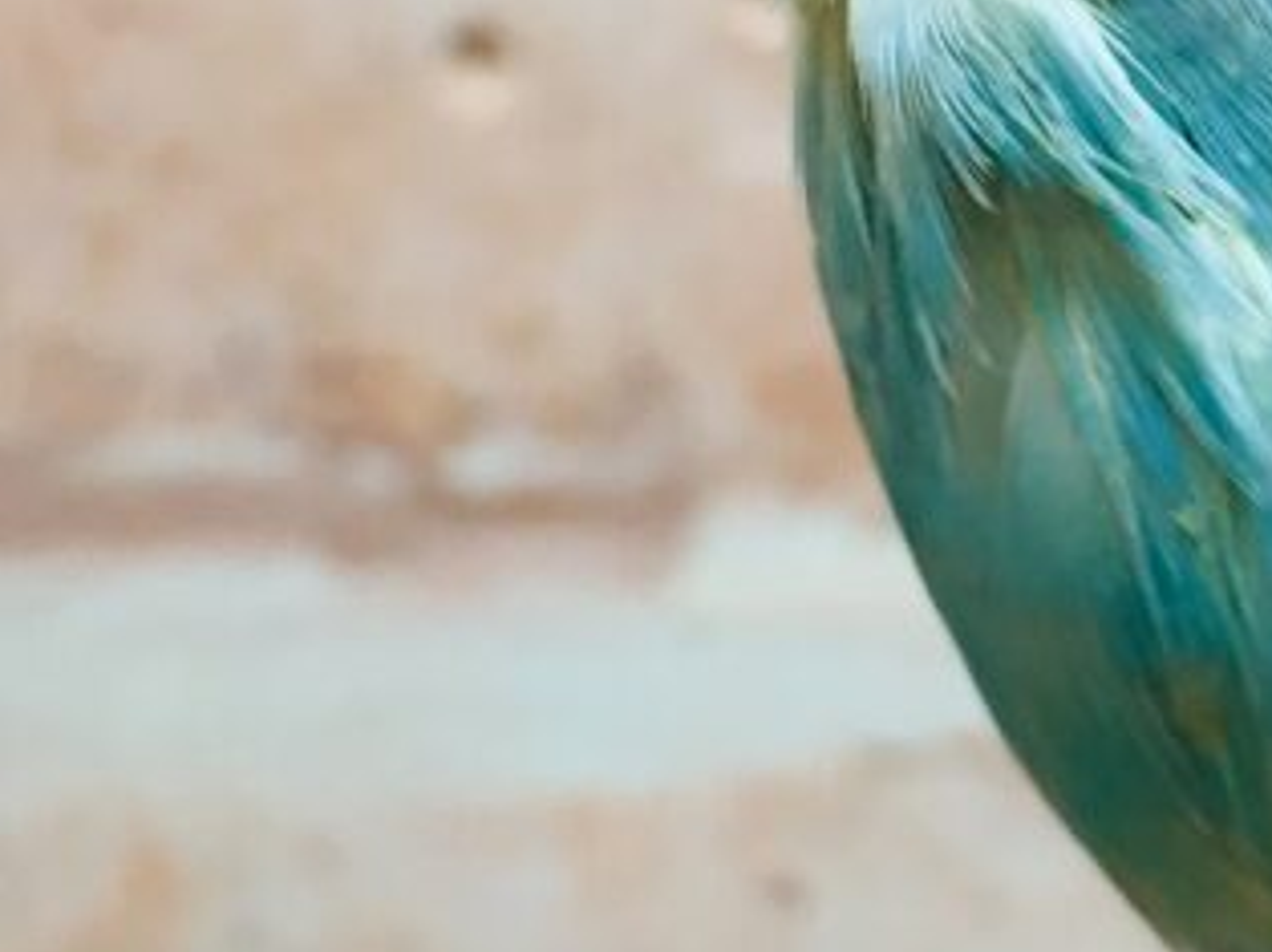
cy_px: 194
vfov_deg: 13.3
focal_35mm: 111
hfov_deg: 17.2
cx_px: 1389
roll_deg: -3.0
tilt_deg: -7.2
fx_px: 4076
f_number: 2.2
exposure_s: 1/30
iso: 64
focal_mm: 4.15
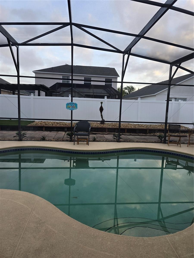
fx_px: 172
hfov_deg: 58.9
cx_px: 97
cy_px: 129
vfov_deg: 73.9
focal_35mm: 23
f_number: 1.7
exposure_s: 1/180
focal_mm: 6.3
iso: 80
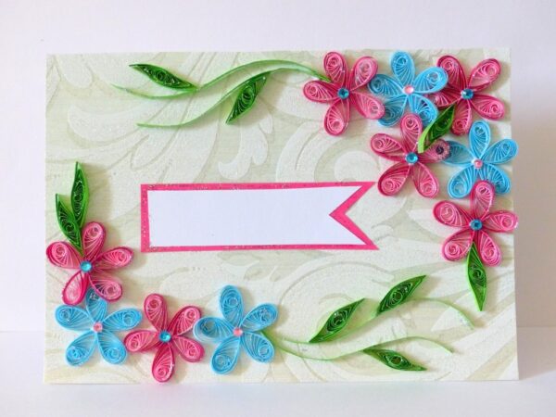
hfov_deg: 35.5
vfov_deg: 27.0
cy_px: 208
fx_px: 867
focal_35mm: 54
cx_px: 278
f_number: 2.8
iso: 400
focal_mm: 9.8
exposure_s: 1/60
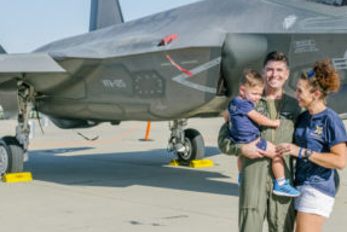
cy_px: 107
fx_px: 753
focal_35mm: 78
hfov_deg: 25.9
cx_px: 219
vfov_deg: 17.5
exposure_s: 1/2000
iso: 200
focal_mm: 23
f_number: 3.6
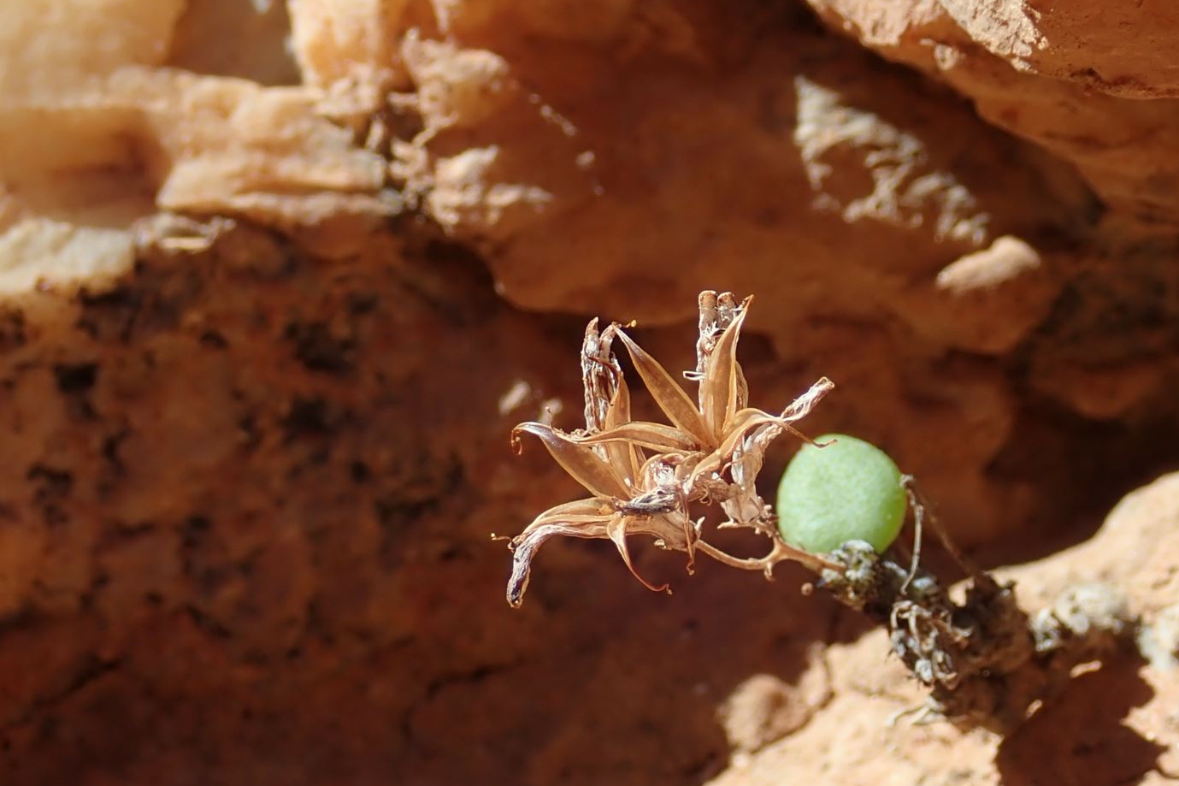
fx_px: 3012
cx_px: 718
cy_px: 507
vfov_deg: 14.8
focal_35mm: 92
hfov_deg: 22.1
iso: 100
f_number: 5
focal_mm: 11.01
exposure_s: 1/320
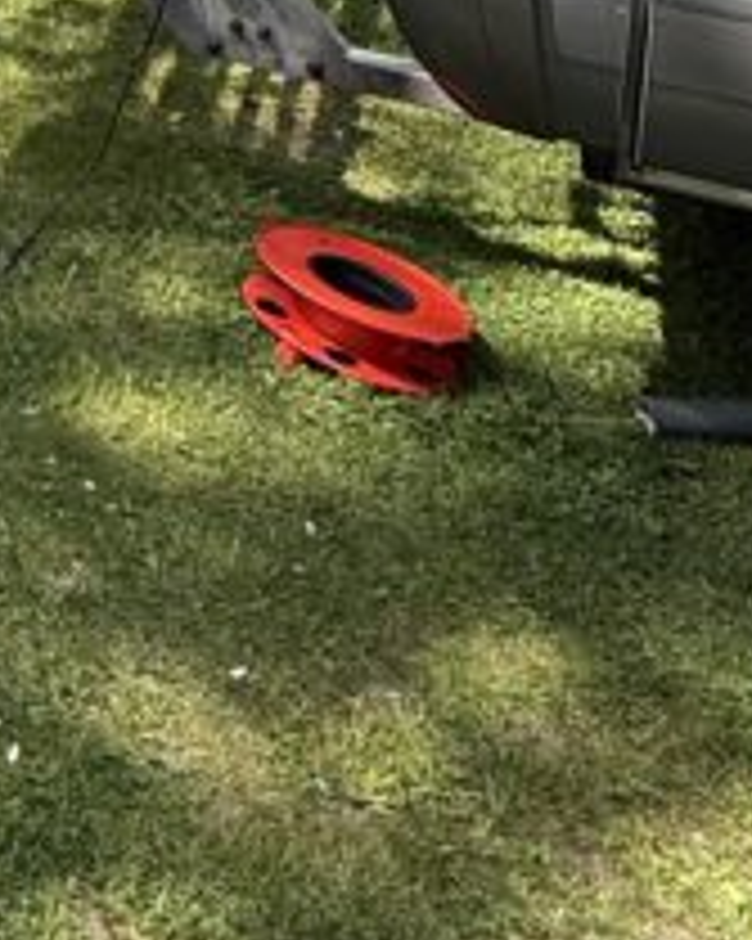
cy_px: -598
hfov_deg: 18.4
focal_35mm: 67
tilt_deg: -3.3
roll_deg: -1.6
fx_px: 1865
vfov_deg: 21.7
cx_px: -558
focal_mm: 2.22
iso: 64
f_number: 2.2
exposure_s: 1/338
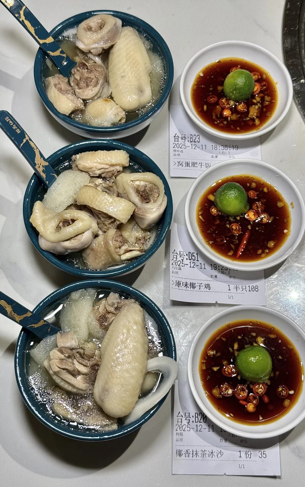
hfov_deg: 25.3
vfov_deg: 39.6
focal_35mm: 51
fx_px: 678
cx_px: 152
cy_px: 243
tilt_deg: -70.6
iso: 80
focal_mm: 6.76
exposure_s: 1/100
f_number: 1.78
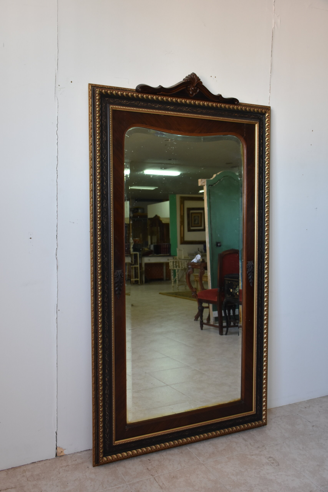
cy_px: 246
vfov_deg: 55.1
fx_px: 471
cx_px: 164
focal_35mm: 34
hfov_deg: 38.4
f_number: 4.5
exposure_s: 1/80
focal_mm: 23
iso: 800
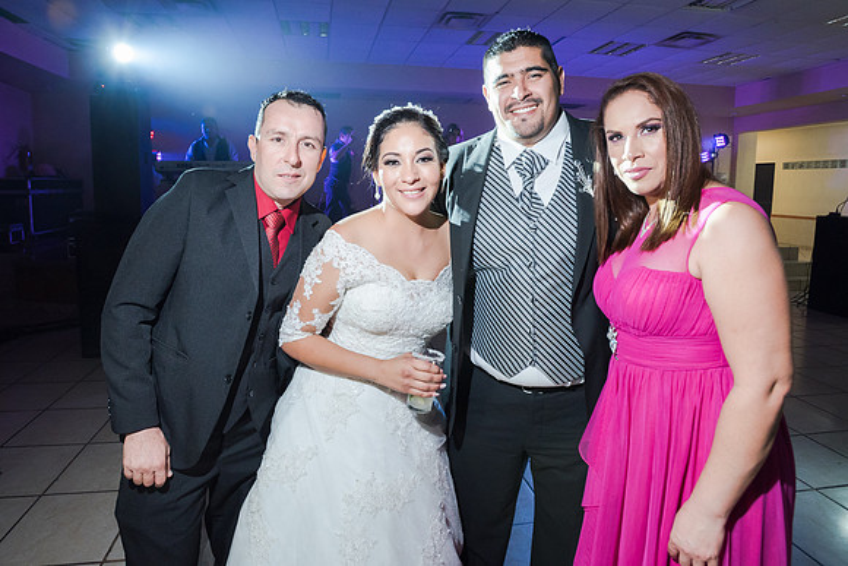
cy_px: 230
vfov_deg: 61.0
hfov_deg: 83.2
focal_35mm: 20
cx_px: 392
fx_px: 476
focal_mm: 17
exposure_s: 1/100
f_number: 4
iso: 1600
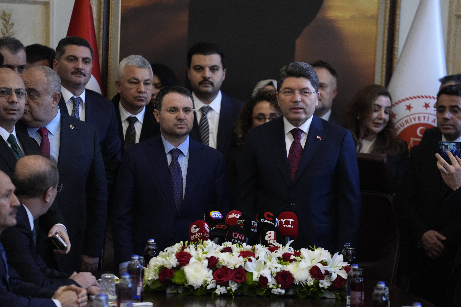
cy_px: 154
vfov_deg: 6.9
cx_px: 230
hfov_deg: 10.3
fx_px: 2561
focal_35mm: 200
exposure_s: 1/250
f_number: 2.8
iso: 3200
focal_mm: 200
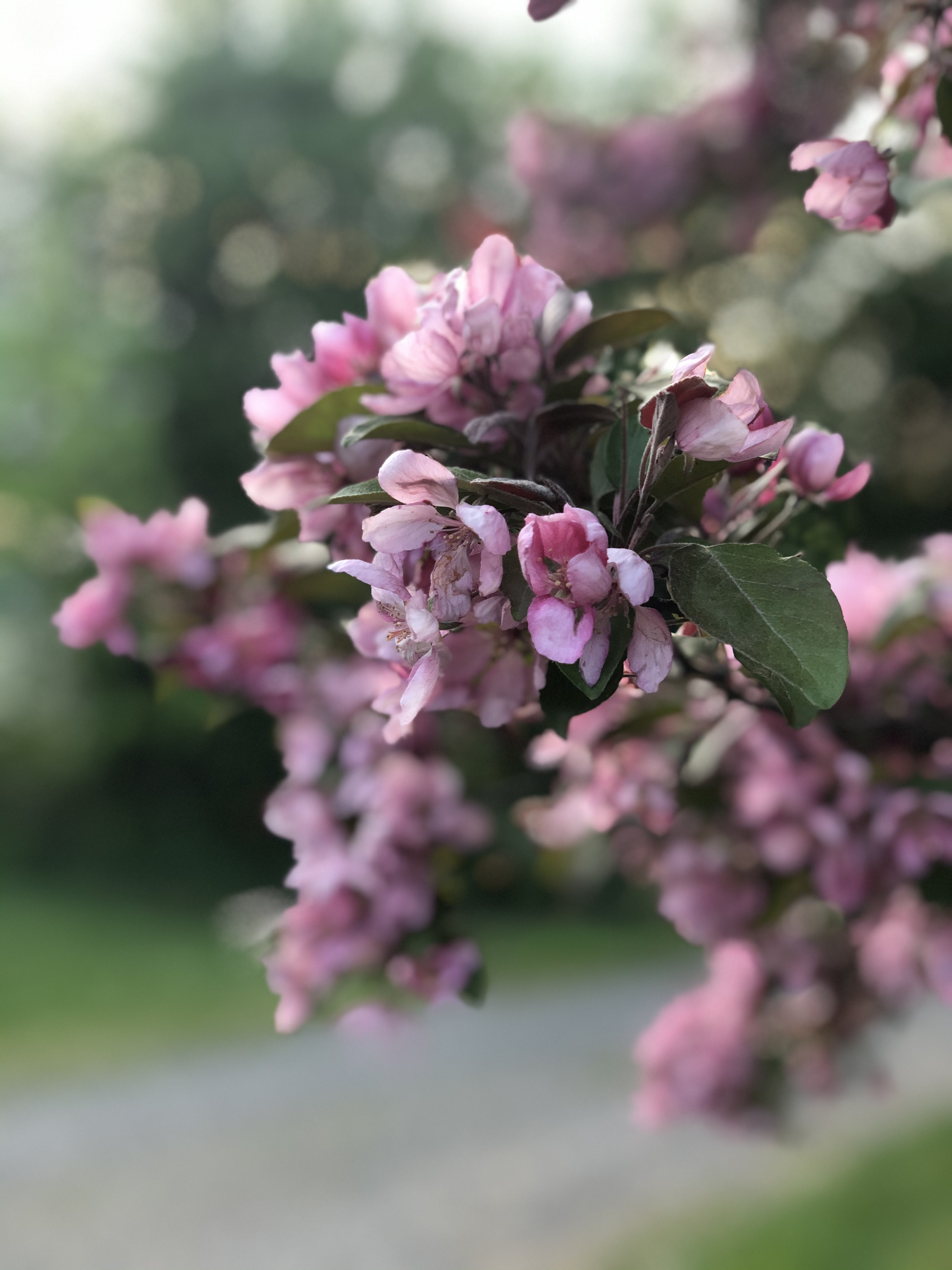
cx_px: 476
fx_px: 1907
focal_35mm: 52
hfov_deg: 28.0
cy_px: 635
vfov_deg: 36.8
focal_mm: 6
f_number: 2.4
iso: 64
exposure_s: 1/60
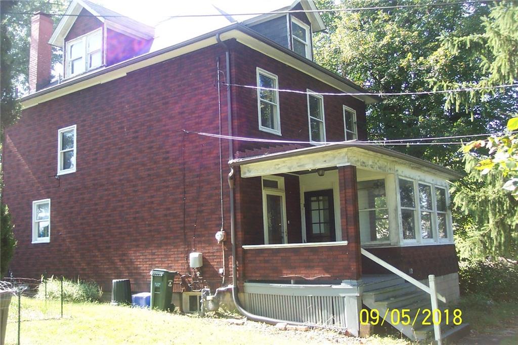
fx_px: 547
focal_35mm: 38
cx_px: 259
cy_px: 172
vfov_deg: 35.0
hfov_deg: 50.7
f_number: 2.8
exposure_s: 1/180
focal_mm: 8
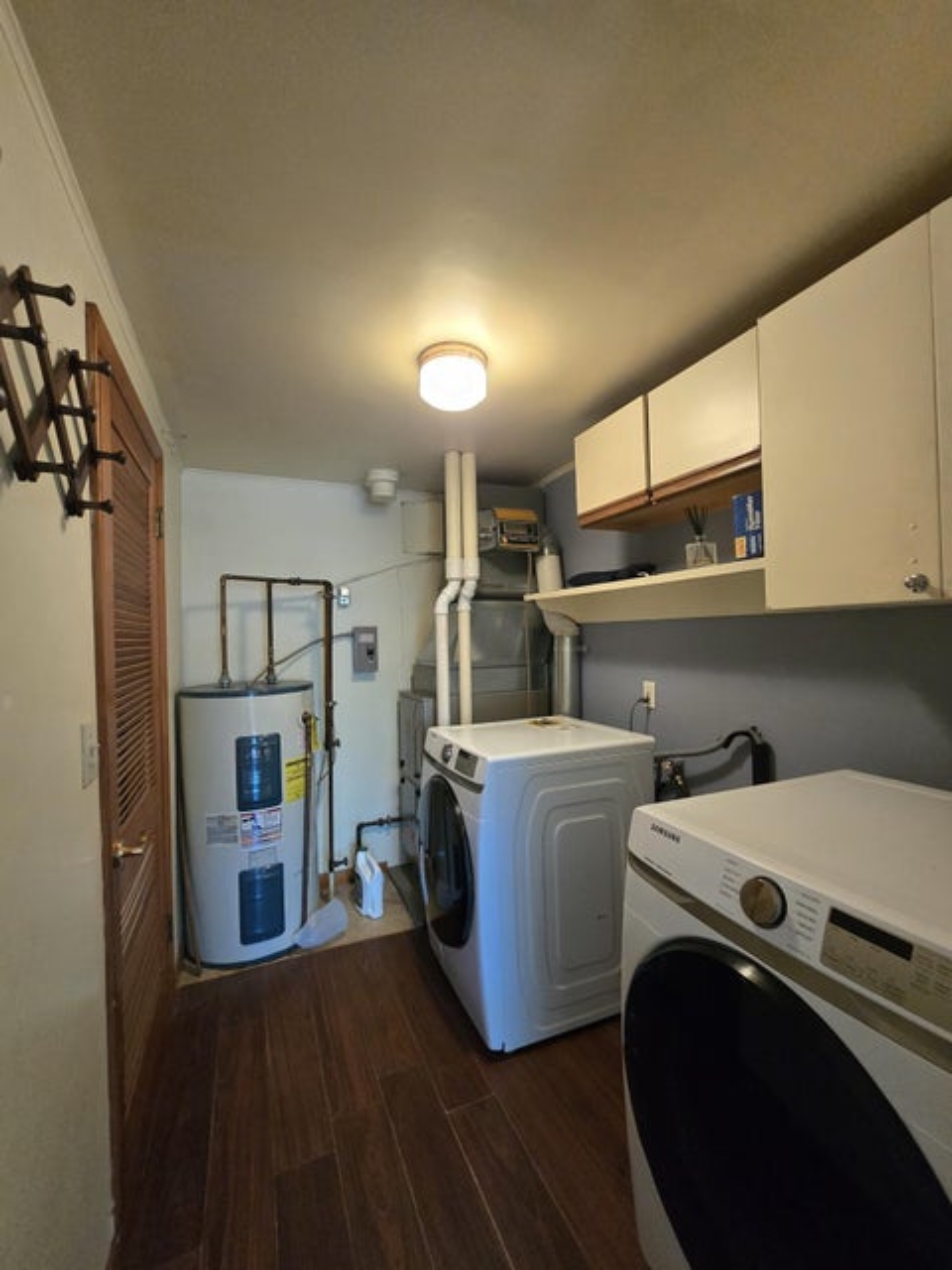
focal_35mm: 13
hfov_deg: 89.9
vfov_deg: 106.2
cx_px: 476
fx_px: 477
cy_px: 635
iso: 800
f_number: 2.2
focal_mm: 2.2
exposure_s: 1/60
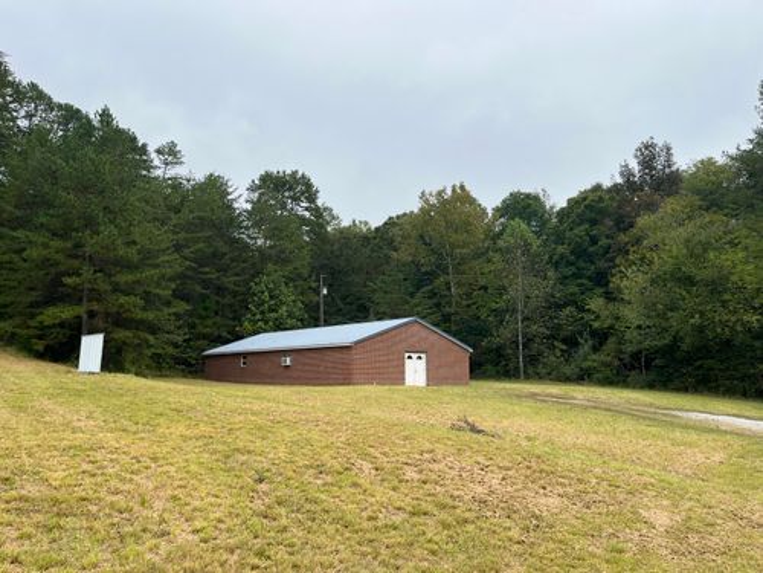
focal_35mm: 26
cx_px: 382
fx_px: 573
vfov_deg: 53.1
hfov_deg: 67.3
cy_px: 286
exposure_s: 1/3745
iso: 50
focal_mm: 5.1
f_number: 1.6
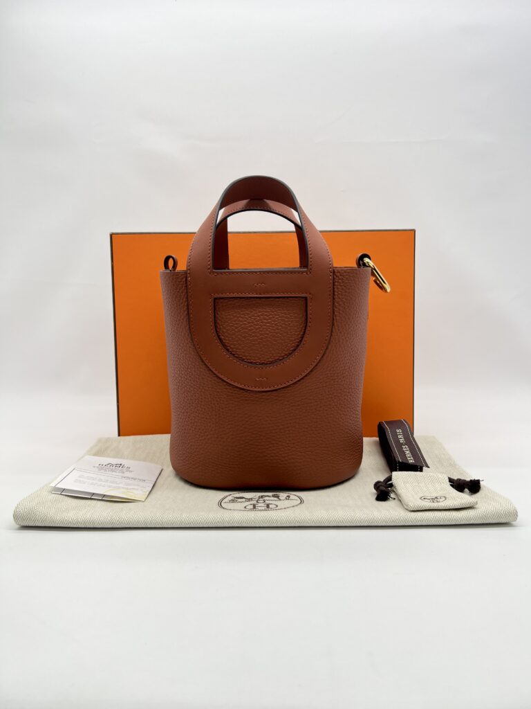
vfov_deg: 67.3
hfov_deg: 53.1
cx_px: 266
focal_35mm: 26
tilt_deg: -2.9
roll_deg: +0.9
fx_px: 532
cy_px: 354
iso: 32
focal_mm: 5.7
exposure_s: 1/126
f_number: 1.5
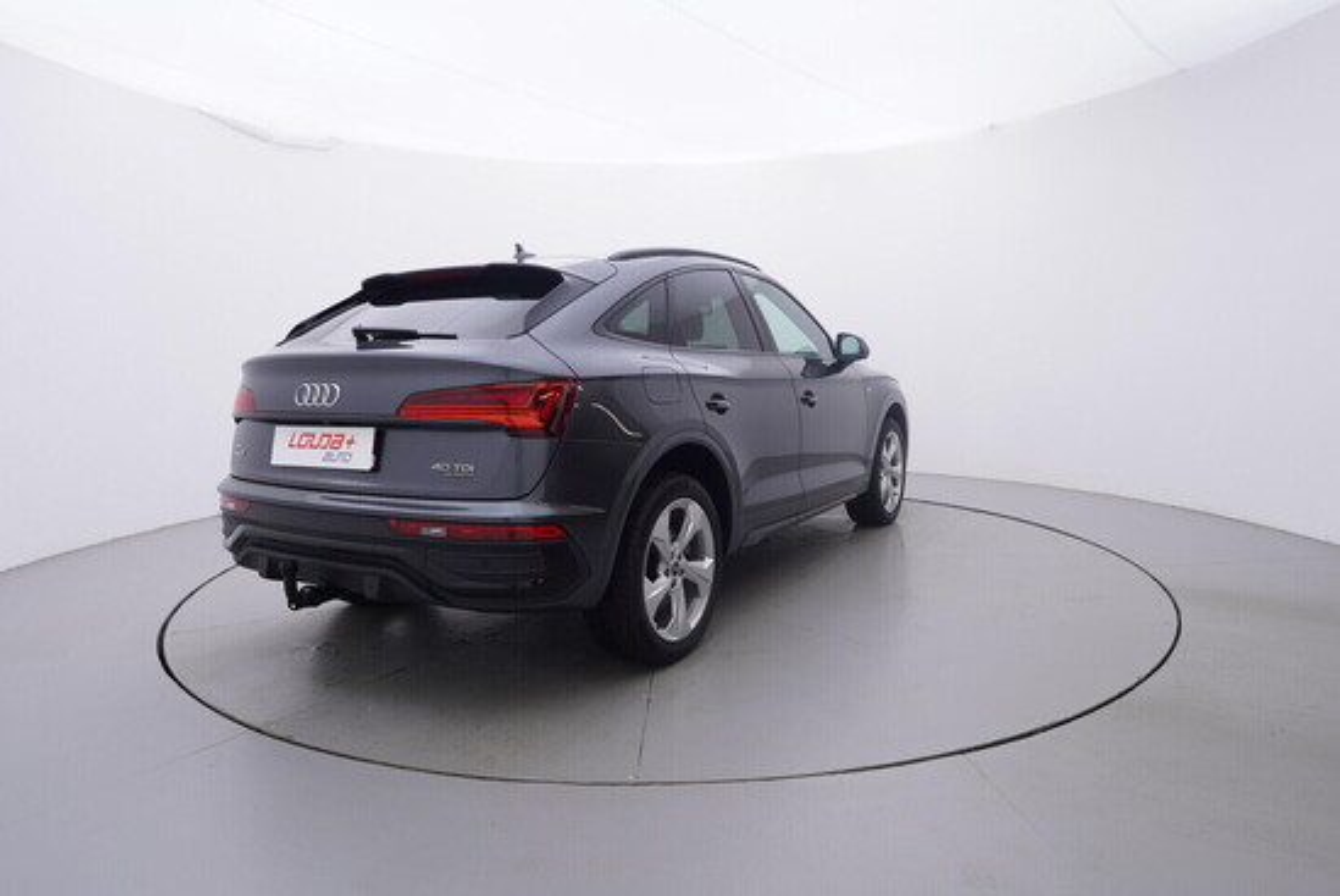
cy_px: 448
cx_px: 670
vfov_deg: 56.2
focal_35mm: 22
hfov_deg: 77.3
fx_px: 838
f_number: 5
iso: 200
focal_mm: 15
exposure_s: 1/80
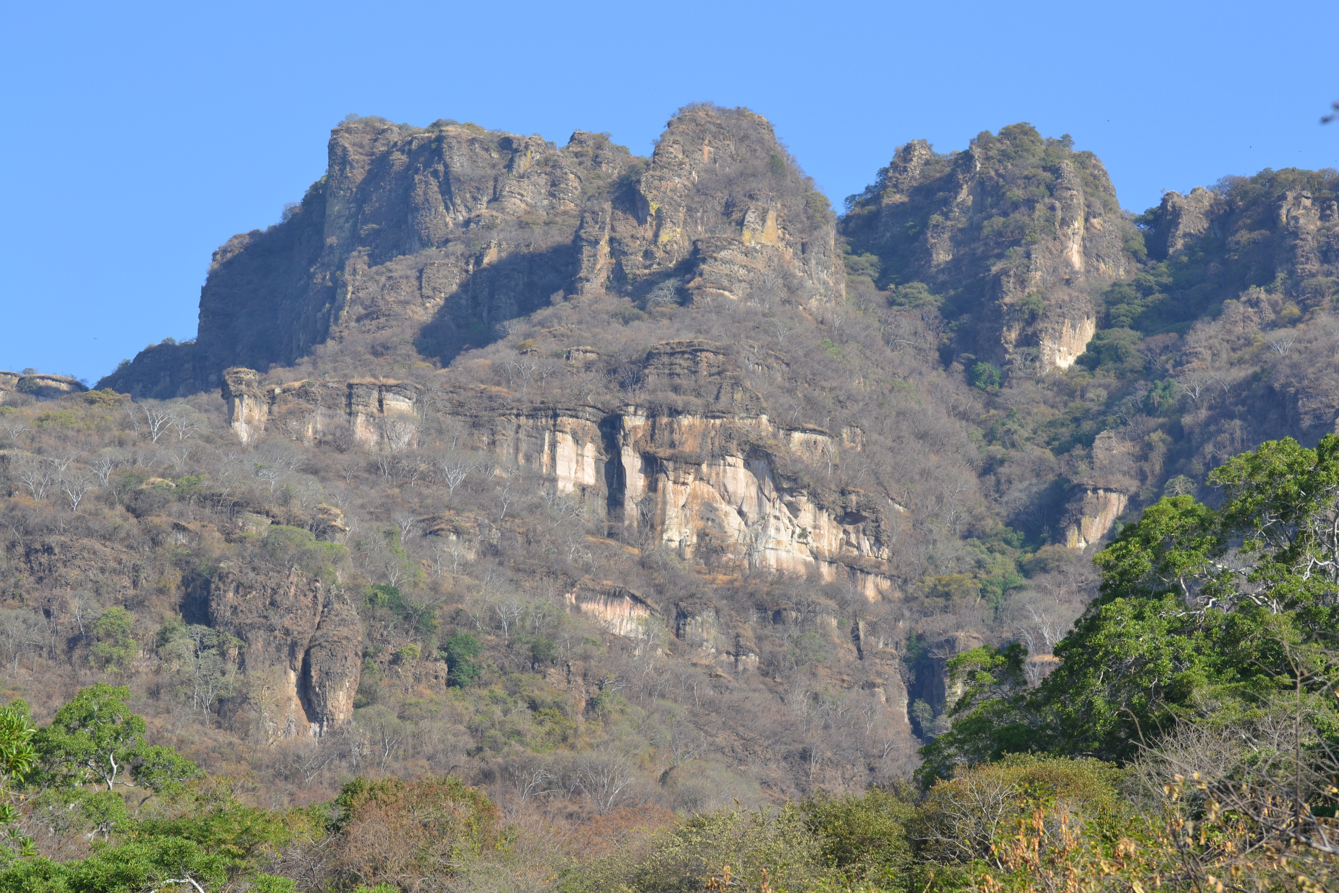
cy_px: 446
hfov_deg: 18.2
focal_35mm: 112
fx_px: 4184
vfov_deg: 12.2
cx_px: 670
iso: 200
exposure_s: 1/500
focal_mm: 75
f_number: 5.6
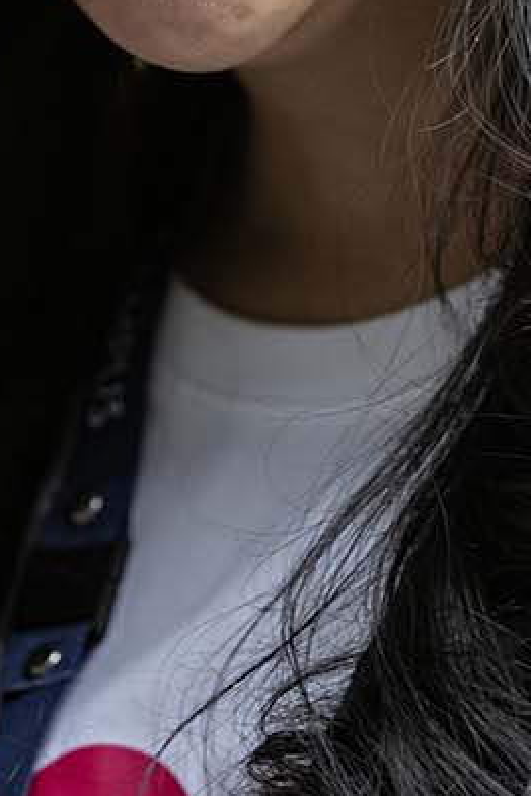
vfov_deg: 4.7
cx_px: 142
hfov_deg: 3.1
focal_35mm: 440
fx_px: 9734
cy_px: -172
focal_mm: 120
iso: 160
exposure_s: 1/200
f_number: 3.2
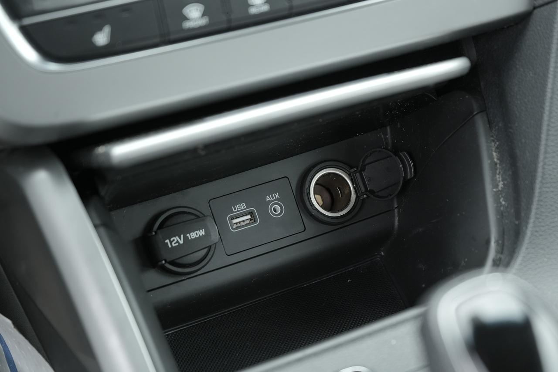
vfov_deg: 20.9
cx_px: 279
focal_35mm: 65
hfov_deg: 31.0
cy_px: 186
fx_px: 1008
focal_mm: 65
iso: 1000
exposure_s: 1/200
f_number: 5.6
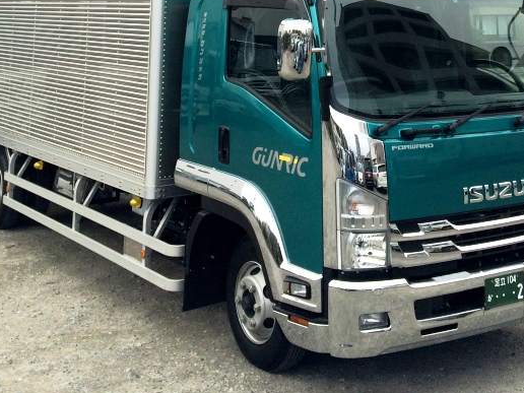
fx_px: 681
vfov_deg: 31.6
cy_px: 94
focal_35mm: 45
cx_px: 287
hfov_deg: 42.0
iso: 32
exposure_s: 1/129
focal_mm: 4.15
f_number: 2.2
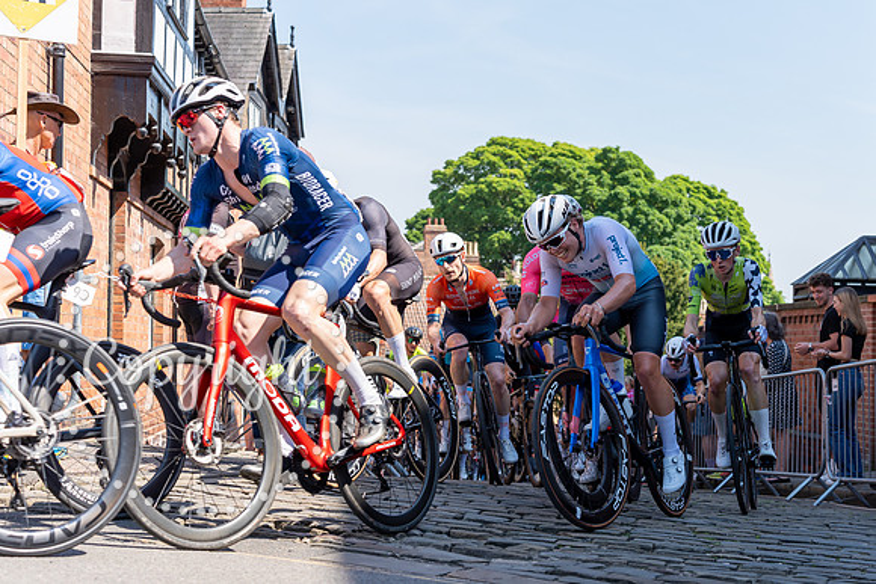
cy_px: 331
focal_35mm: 56
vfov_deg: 24.0
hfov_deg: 35.2
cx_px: 542
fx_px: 1373
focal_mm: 45
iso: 160
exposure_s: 1/800
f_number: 4
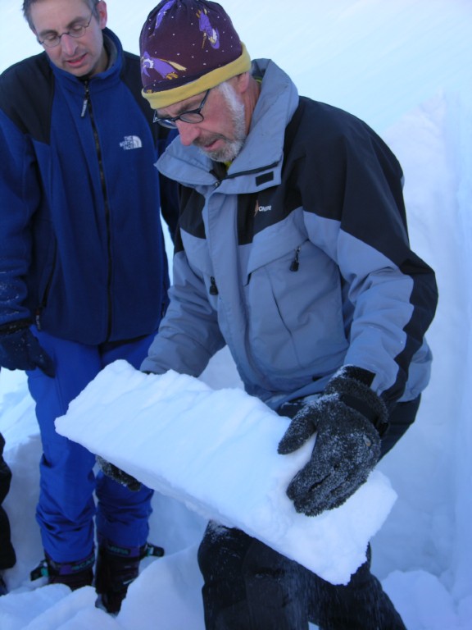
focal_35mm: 74
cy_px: 315
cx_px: 236
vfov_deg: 26.3
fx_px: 1345
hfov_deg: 19.9
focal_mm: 18.8
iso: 50
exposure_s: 1/112
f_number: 4.2
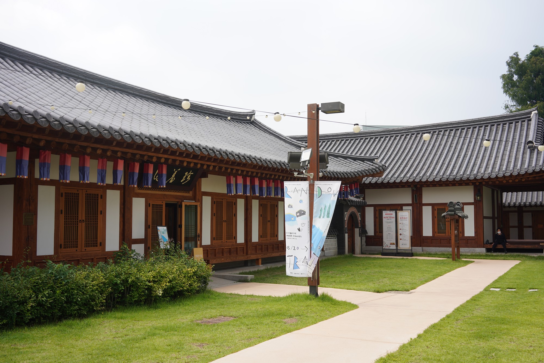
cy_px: 182
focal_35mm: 35
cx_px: 272
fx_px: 529
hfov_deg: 54.4
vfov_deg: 37.9
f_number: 9
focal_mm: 35
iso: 100
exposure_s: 1/100
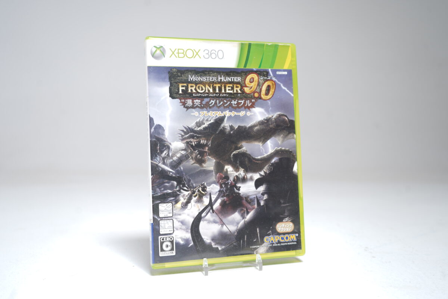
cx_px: 224
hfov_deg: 53.1
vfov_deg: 36.9
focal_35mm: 36
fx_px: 448
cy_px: 150
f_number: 5
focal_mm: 36
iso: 64
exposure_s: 1/2.5
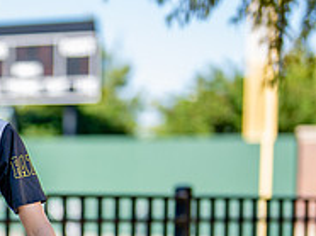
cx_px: -24
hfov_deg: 10.5
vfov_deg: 7.9
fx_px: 1705
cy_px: 278
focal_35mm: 187
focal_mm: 50
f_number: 1.2
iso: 100
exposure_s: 1/2000
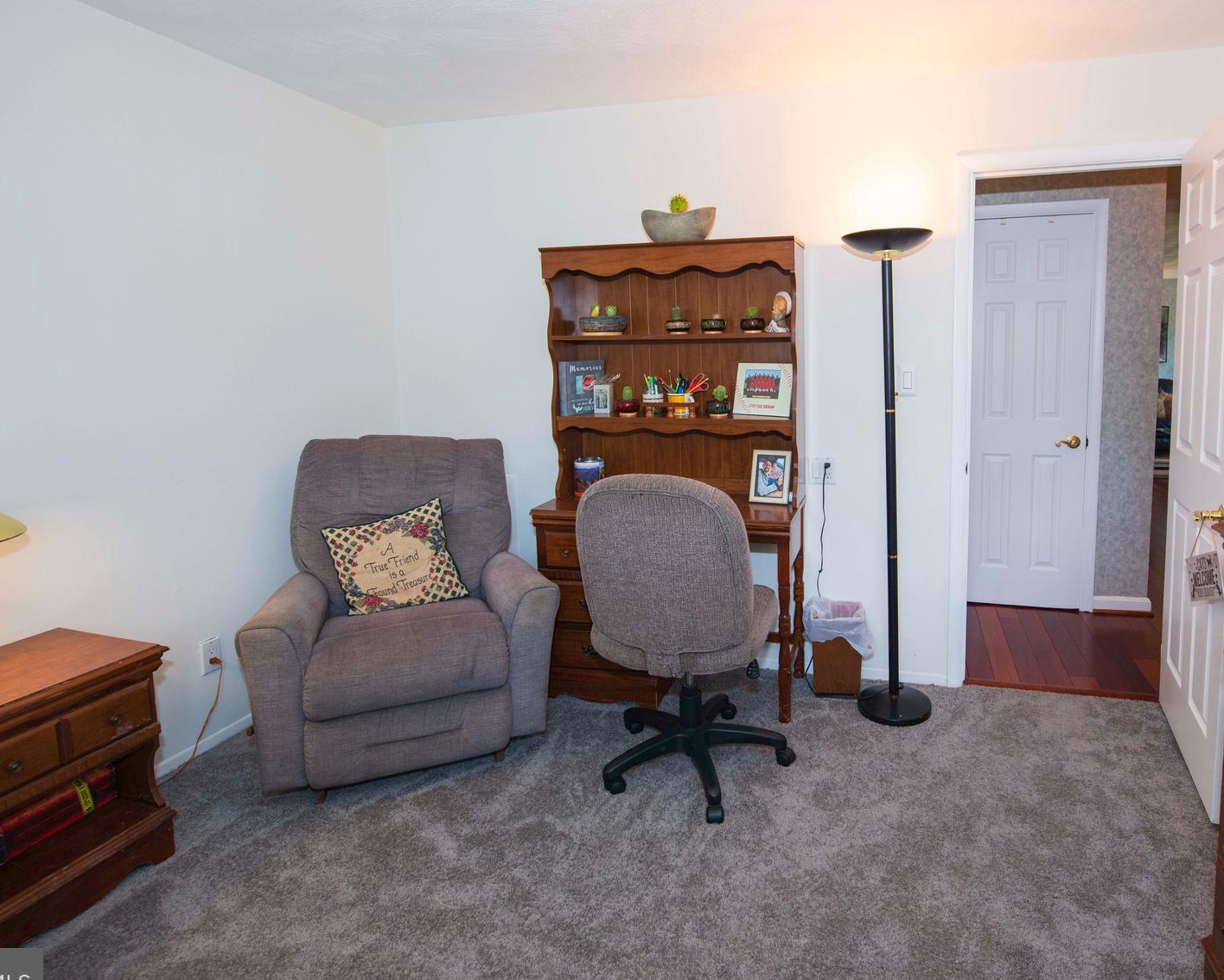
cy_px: 420
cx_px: 736
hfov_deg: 82.2
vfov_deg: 70.5
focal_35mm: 19
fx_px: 688
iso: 900
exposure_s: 1/100
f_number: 4.5
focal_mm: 14
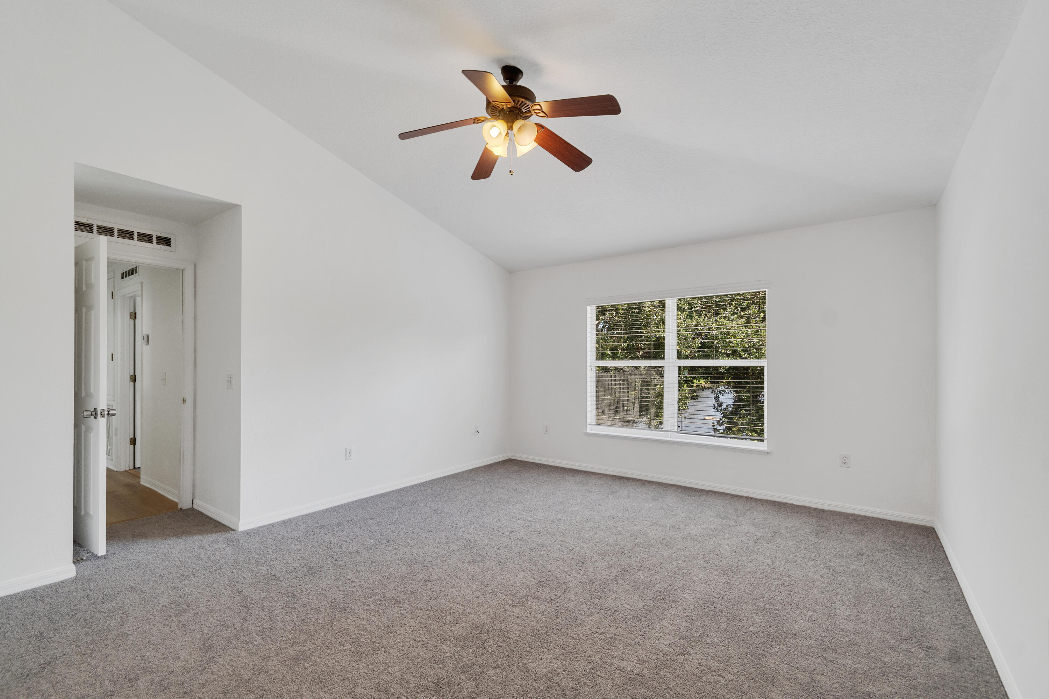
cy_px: 350
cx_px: 524
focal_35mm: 15
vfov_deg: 77.3
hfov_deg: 100.4
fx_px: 437
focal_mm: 10
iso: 320
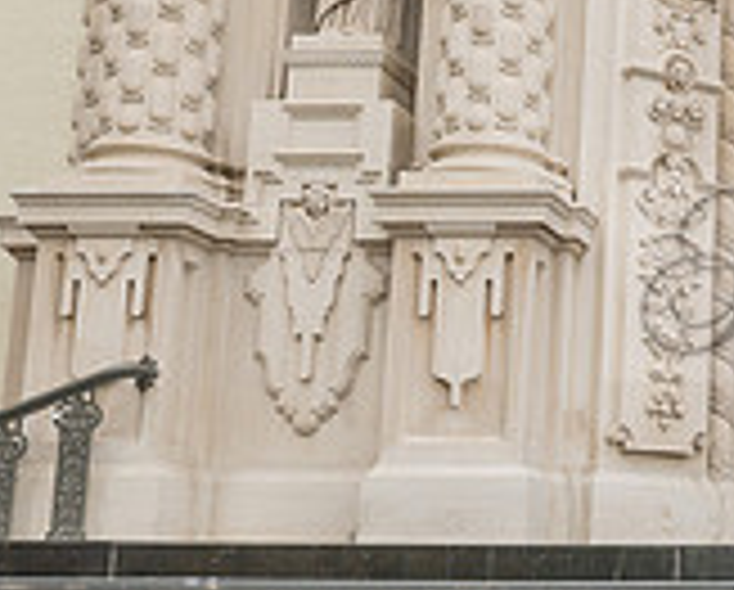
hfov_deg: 21.2
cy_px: 272
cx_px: 995
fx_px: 1741
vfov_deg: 19.2
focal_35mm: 80
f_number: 7.1
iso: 200
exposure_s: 1/200
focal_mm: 24
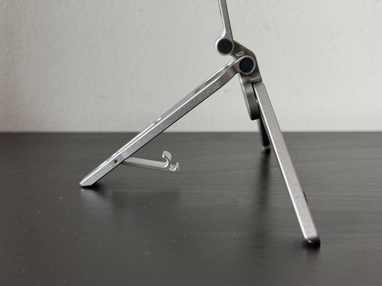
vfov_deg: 30.3
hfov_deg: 39.7
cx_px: 191
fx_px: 530
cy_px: 143
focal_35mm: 48
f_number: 1.78
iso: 160
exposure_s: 1/60
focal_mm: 6.76
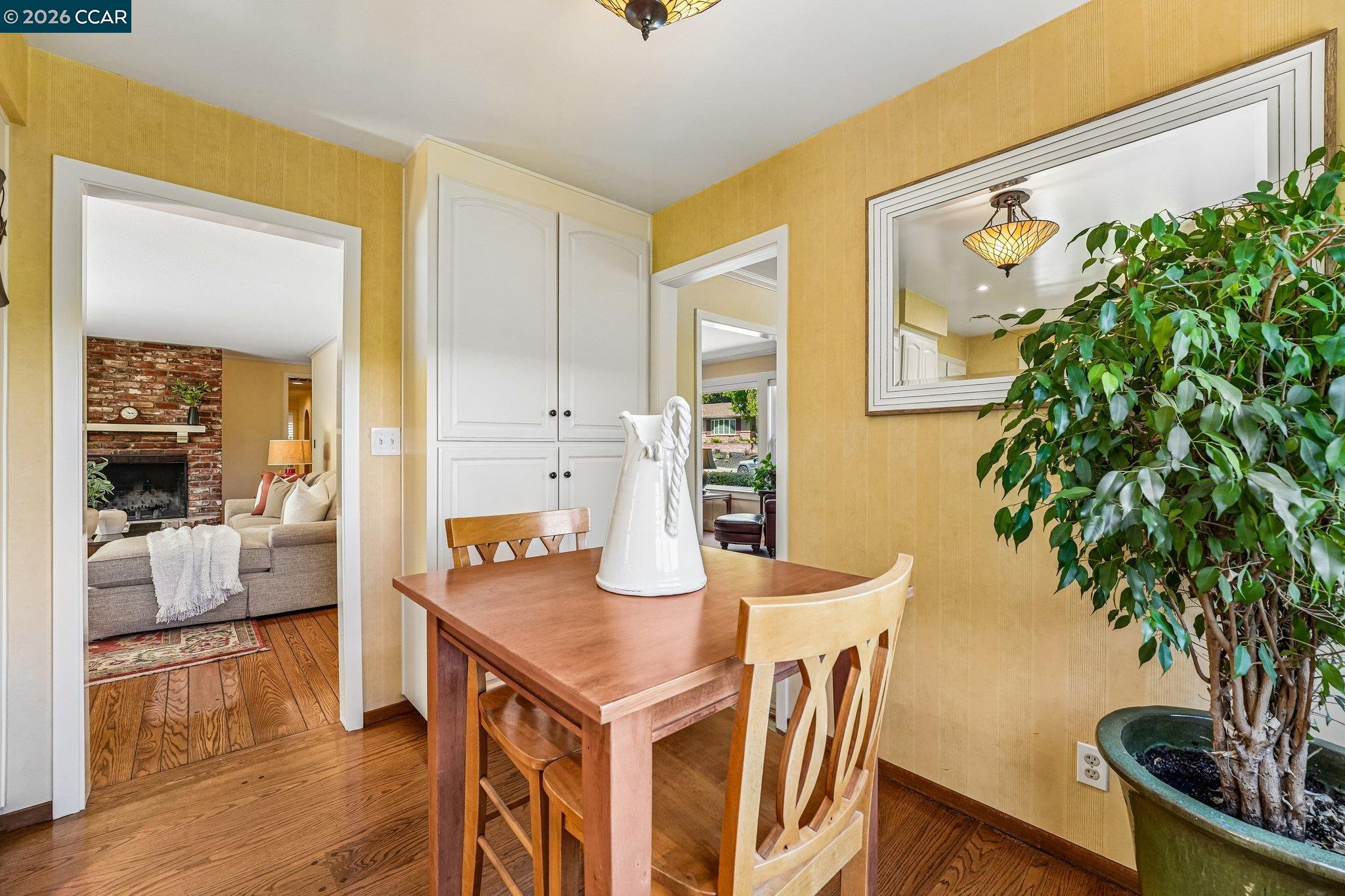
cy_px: 448
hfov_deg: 104.3
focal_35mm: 14
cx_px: 672
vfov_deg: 81.2
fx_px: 523
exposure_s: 1/30
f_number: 8
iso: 800
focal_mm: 14
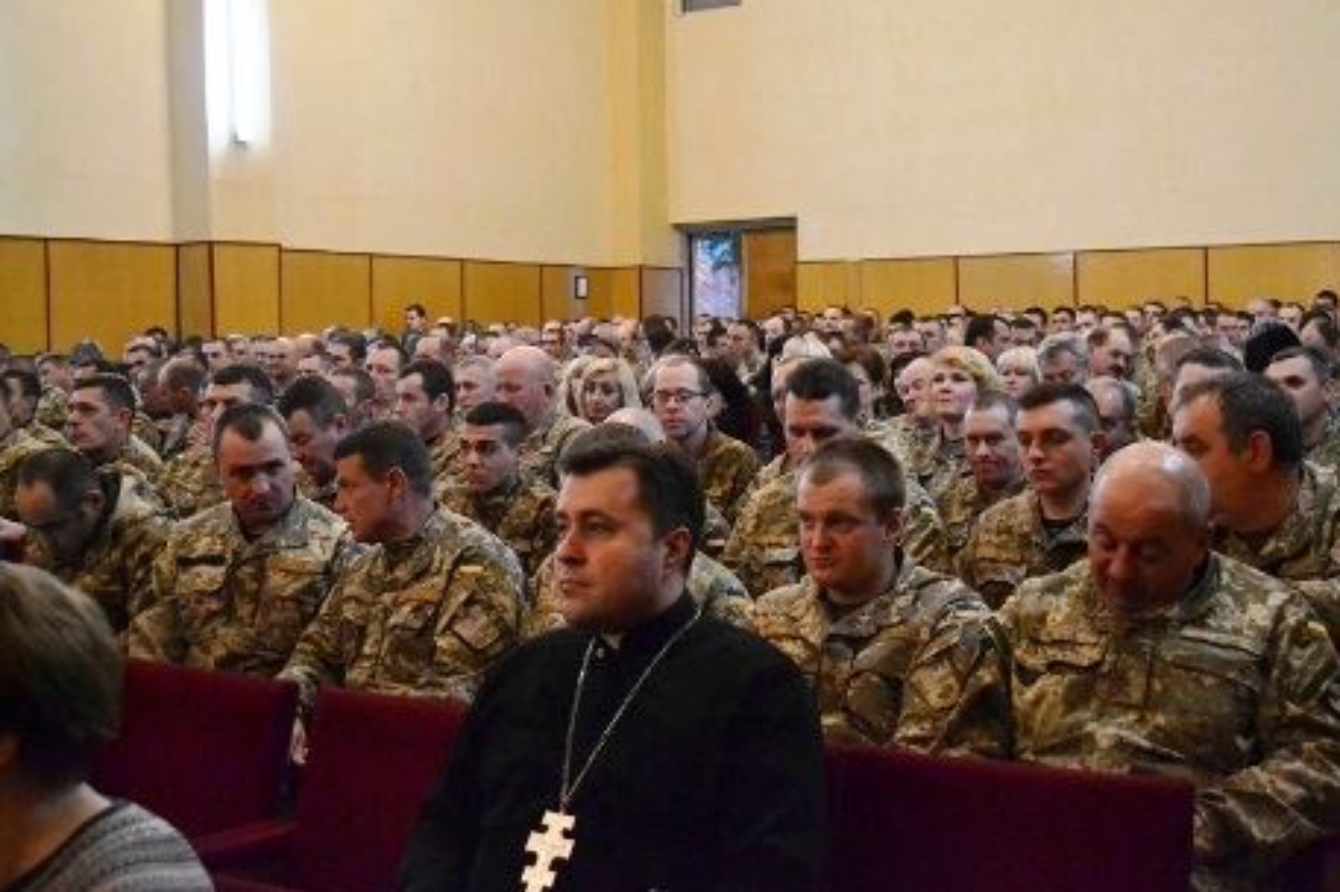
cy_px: 433
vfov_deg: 29.2
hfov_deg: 42.7
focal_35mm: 46
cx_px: 721
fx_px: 1711
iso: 3200
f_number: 4.5
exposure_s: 1/30
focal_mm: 28
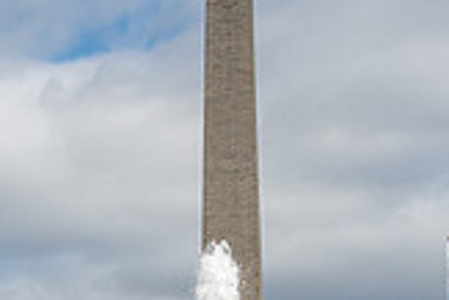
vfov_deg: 9.0
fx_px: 1860
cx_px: -215
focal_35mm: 149
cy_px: 431
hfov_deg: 13.1
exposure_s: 1/2000
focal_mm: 28
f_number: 7.1
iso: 160
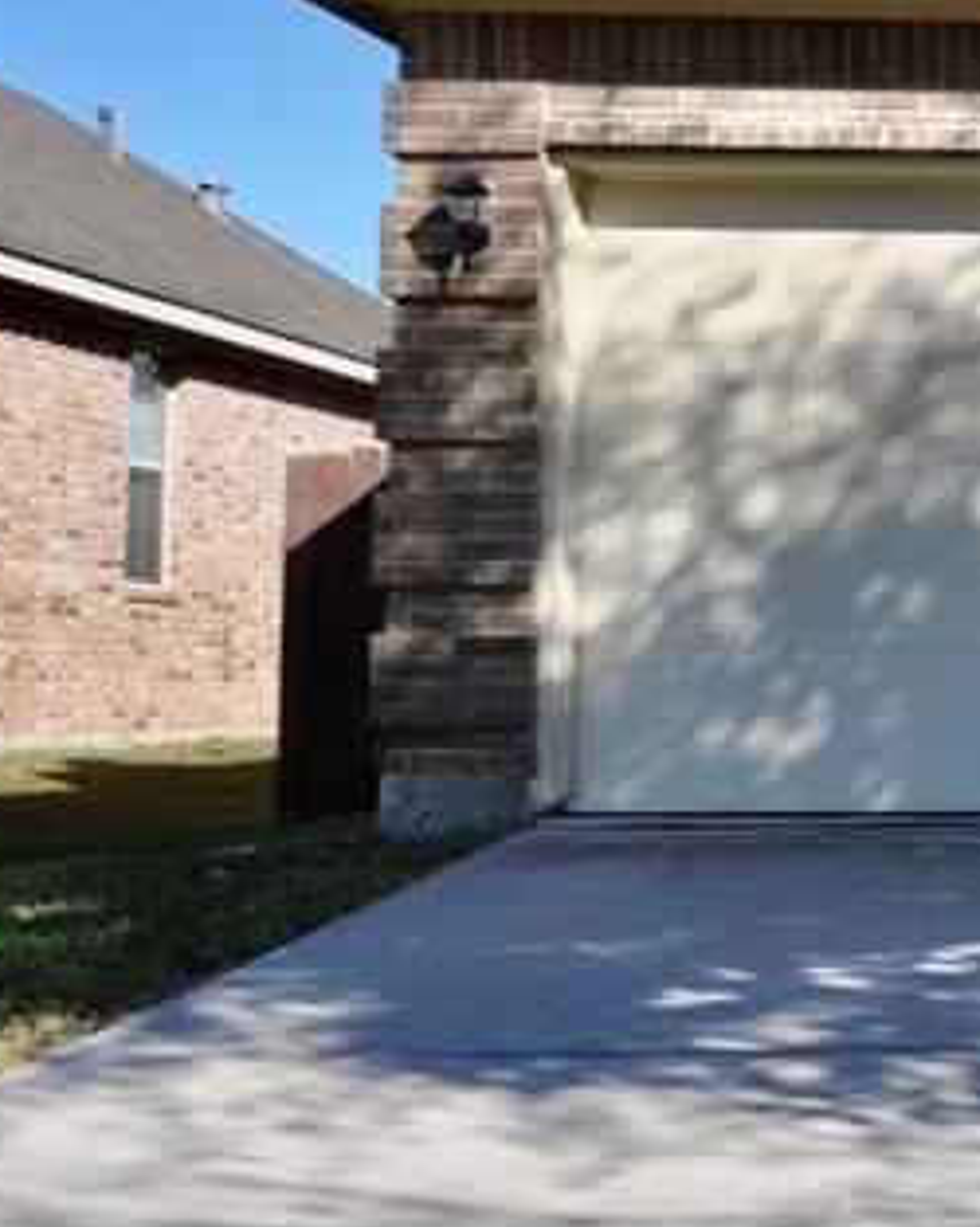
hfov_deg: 14.5
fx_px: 3339
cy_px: 482
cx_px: 1823
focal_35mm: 92
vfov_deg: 20.8
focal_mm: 20
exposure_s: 1/250
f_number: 8
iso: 200
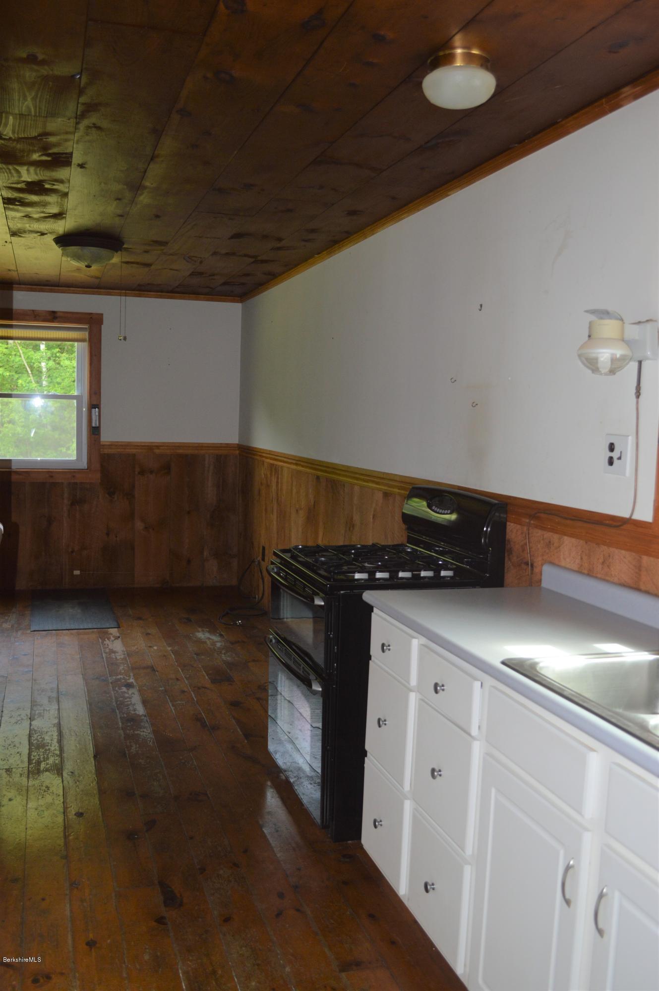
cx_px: 330
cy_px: 496
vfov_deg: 57.3
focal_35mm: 33
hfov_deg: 39.9
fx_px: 908
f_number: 4
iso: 400
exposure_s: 1/125
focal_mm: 22
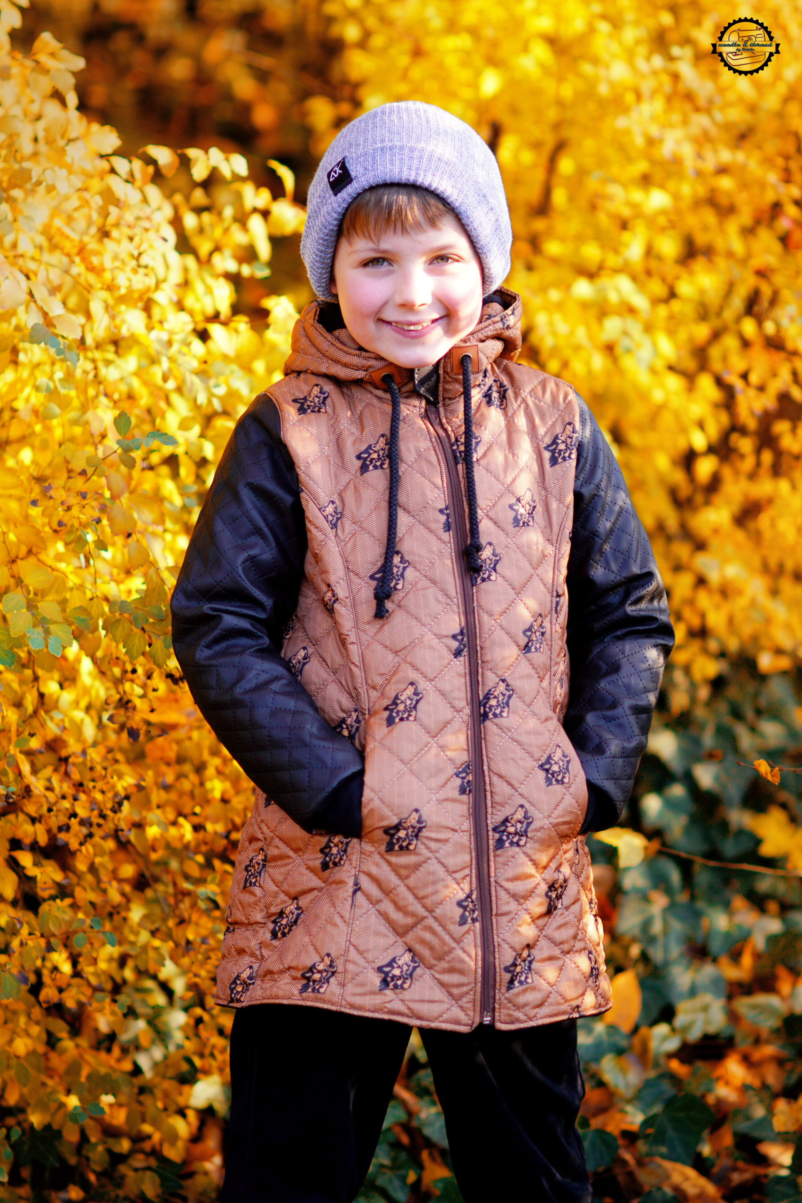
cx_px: 401
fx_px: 4260
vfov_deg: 16.1
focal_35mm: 128
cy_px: 602
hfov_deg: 10.8
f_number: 1.4
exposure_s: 1/640
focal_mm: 85
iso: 100
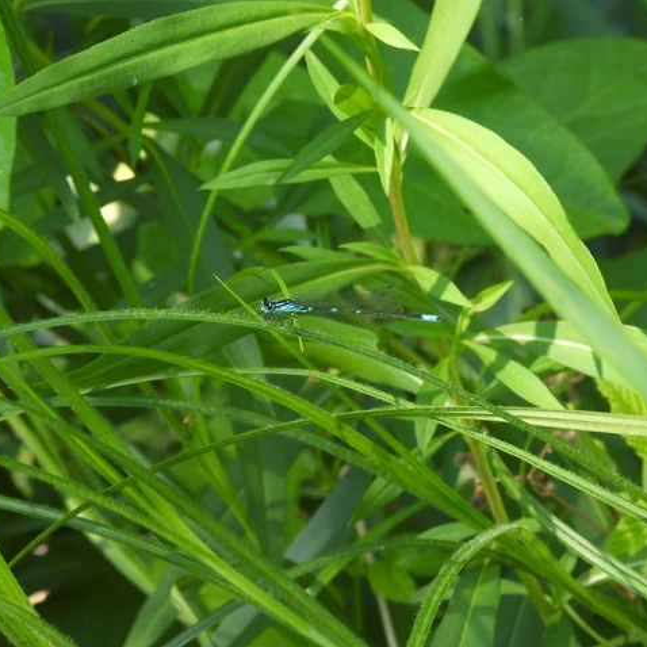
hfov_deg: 8.0
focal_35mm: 219
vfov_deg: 8.0
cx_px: 352
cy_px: 324
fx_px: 4631
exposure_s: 1/250
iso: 400
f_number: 5.6
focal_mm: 33
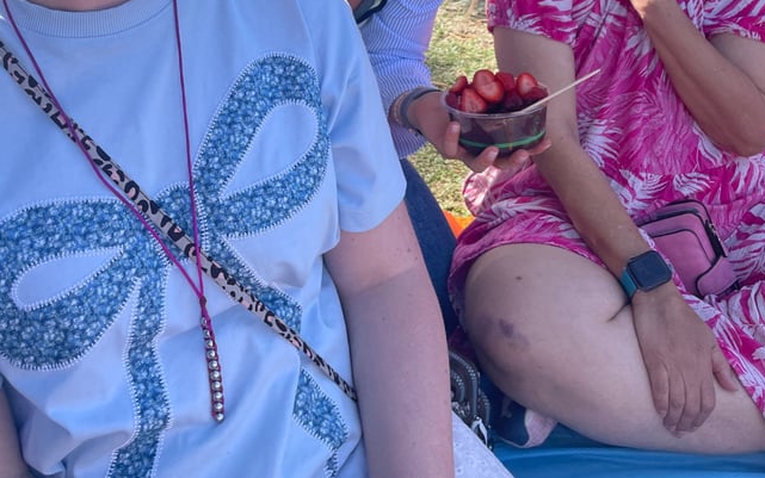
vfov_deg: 26.1
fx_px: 918
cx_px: 380
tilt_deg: -9.6
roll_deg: +4.5
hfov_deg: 45.3
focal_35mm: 44
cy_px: -96
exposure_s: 1/997
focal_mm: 4.2
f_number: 1.6
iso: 32
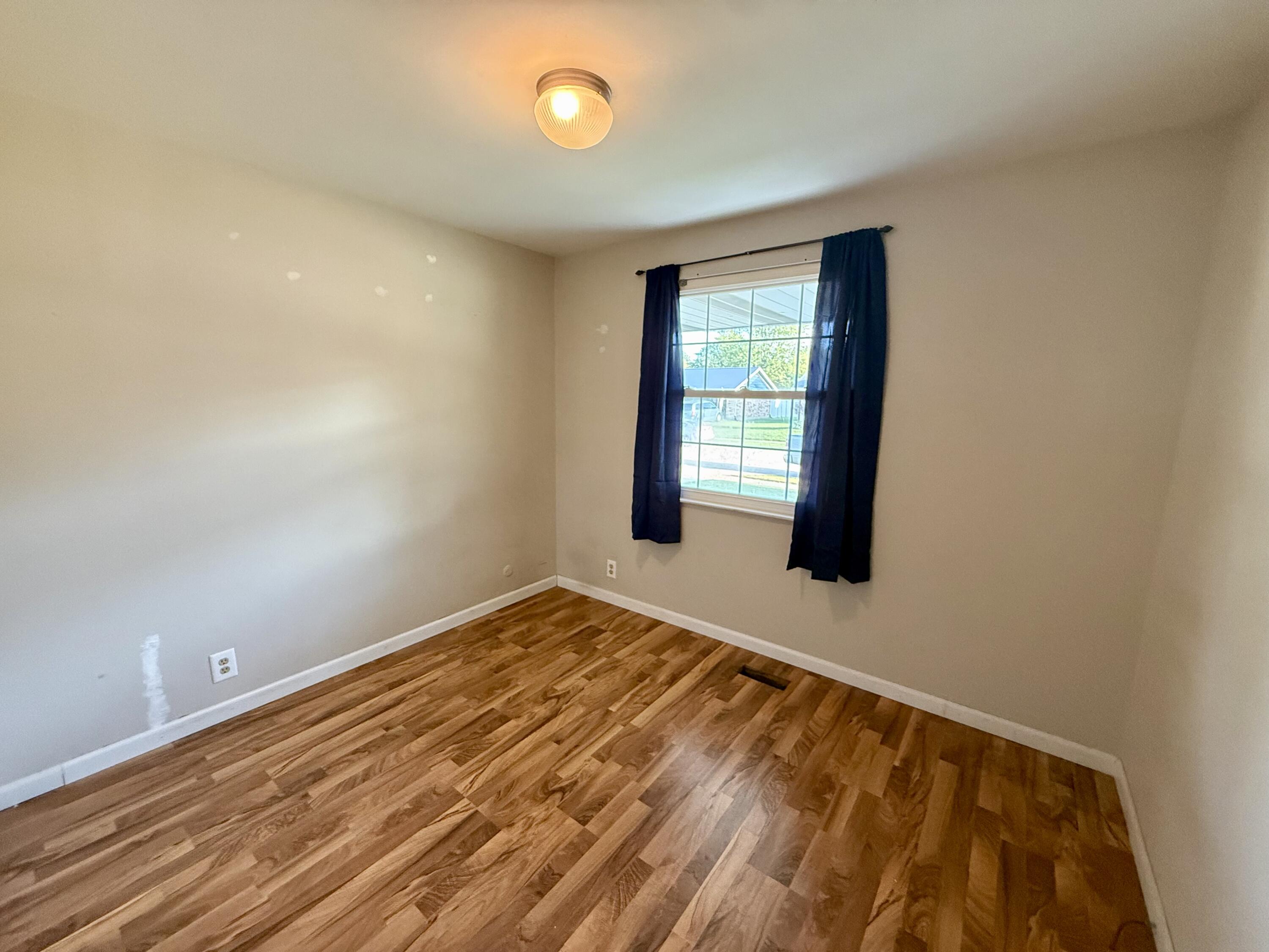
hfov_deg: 102.1
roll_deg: -0.8
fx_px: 513
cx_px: 634
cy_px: 476
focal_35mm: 14
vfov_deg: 85.7
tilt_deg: -9.5
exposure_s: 1/60
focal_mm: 2.22
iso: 500
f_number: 2.2
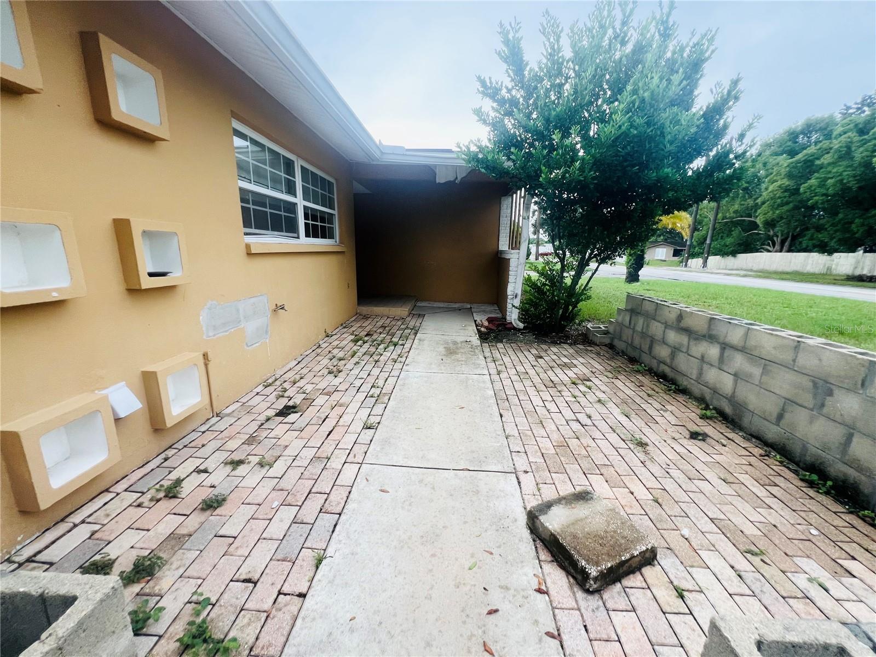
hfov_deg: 106.2
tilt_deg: -12.3
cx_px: 438
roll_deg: +0.1
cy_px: 328
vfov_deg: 89.9
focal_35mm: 13
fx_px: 329
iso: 64
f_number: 1.8
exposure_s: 1/99
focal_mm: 1.57
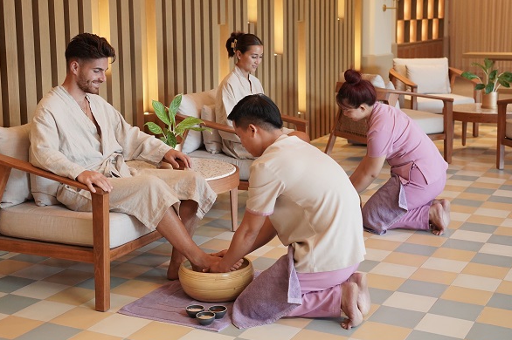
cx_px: 246
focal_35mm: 56
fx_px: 796
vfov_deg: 24.1
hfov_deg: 35.7
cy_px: 119
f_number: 3.2
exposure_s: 1/320
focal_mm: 41
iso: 3200
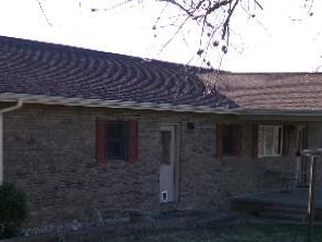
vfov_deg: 18.3
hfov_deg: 24.3
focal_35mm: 80
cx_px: 212
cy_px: 192
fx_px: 744
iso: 100
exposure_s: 1/280
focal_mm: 6.6
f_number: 4
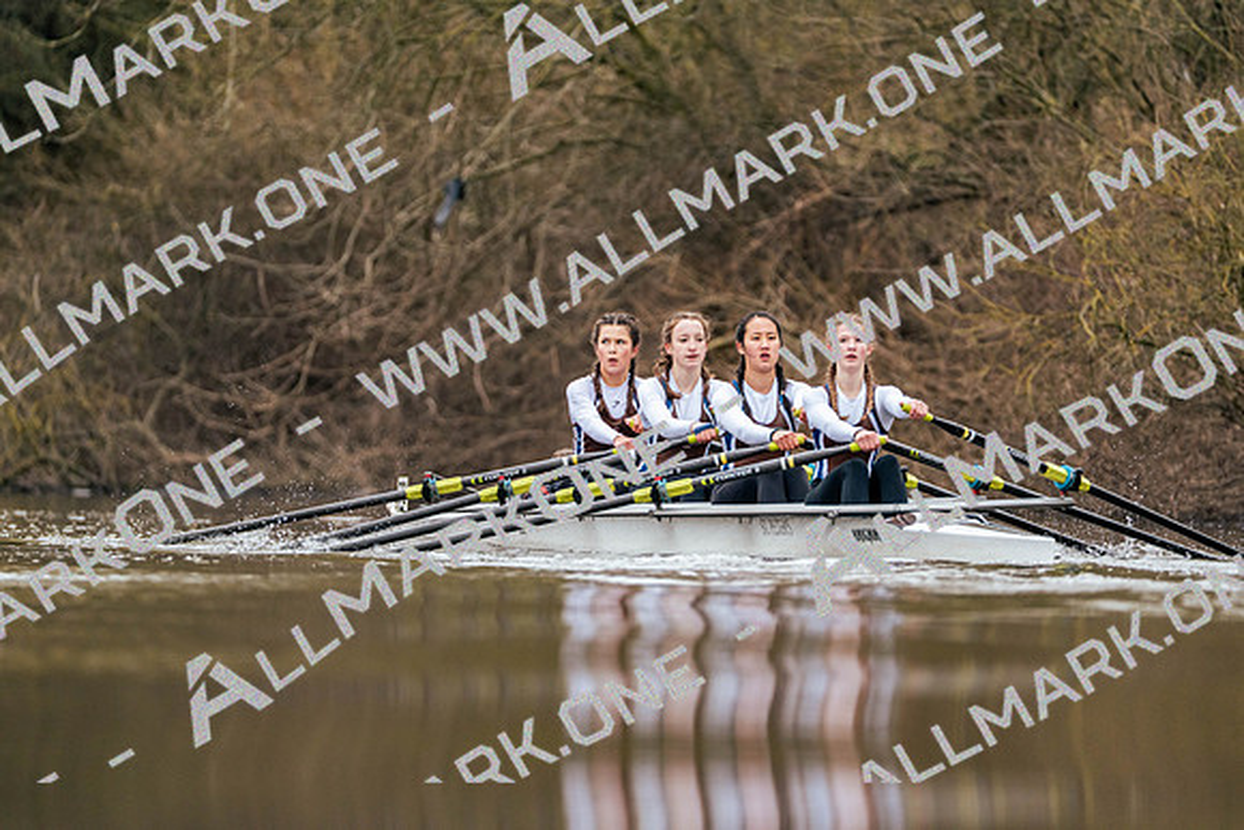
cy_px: 415
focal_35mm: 547
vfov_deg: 2.5
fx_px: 18905
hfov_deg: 3.8
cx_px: 622
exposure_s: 1/2000
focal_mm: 547
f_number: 6.3
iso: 2000
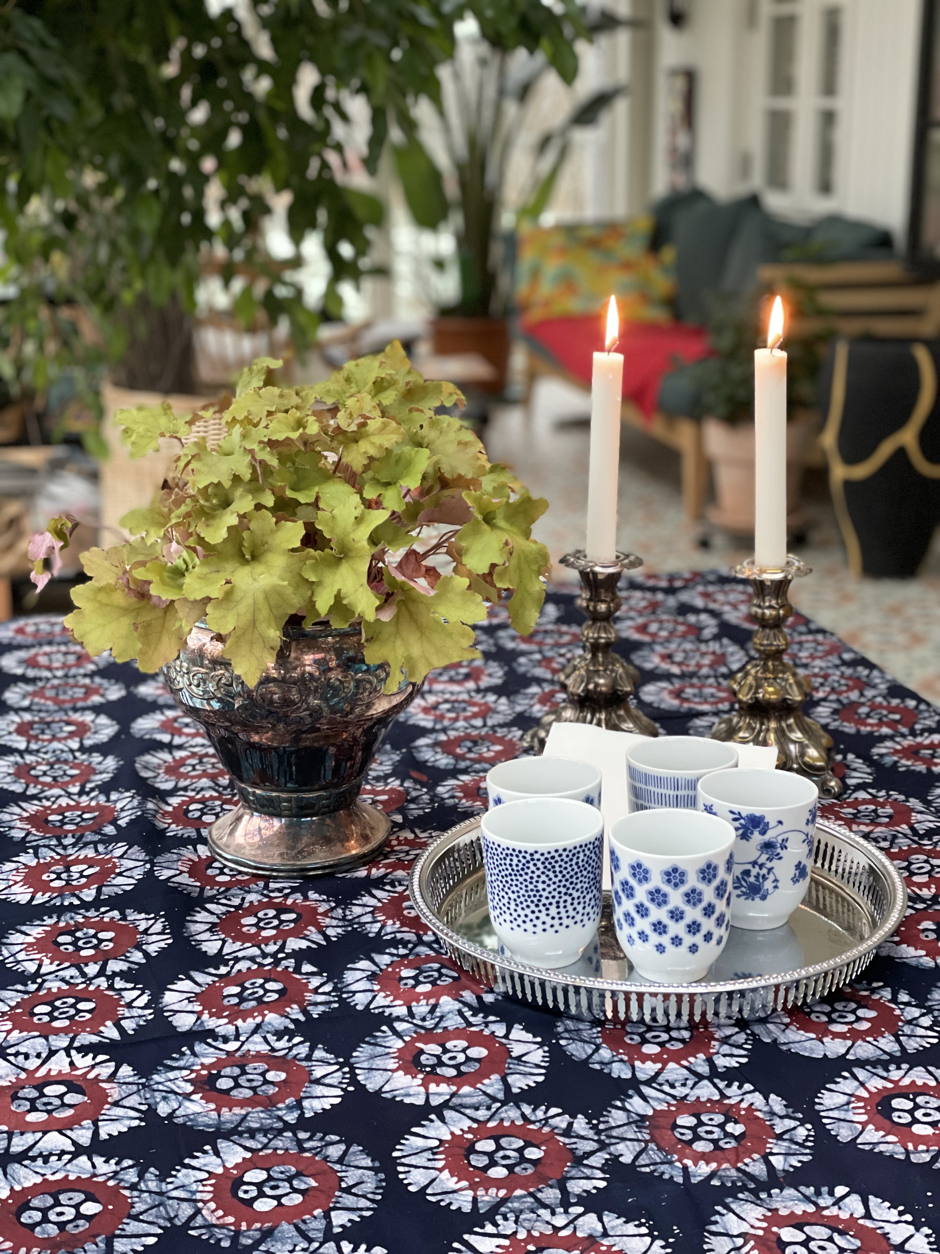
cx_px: 470
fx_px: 1883
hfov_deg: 28.0
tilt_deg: -16.4
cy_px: 627
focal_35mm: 52
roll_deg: -0.3
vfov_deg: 36.8
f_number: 2
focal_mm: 6
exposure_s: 1/40
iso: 200
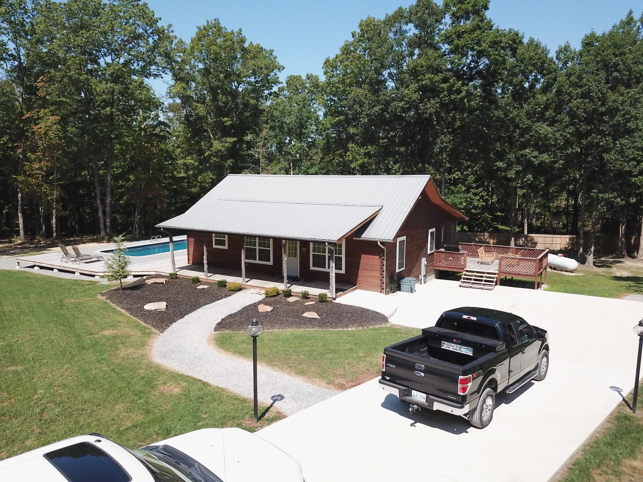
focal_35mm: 26
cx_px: 322
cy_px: 241
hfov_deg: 67.3
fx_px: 483
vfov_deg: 53.1
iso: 200
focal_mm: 4.73
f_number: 2.2
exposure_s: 1/2000
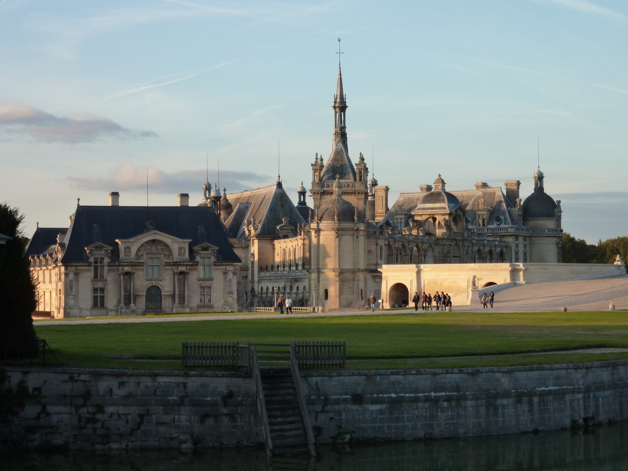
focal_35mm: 83
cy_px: 236
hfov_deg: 23.6
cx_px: 314
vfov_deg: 17.8
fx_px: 1506
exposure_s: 1/125
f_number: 4.2
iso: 125
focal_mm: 13.7
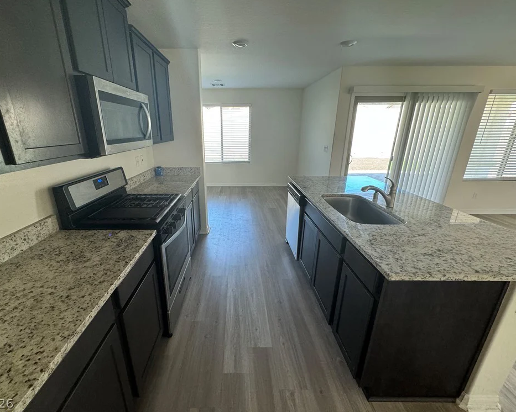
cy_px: 200
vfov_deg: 84.0
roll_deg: +0.0
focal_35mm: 15
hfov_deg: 96.6
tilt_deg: -18.1
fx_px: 229
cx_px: 236
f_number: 2.2
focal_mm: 2.22
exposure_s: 1/120
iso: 250
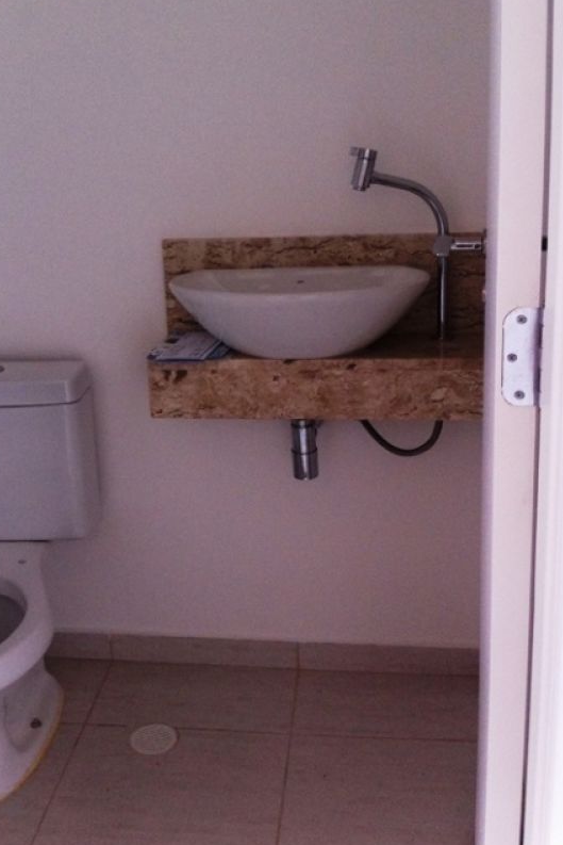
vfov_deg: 44.4
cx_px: 220
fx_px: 1032
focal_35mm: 44
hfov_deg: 30.4
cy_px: 381
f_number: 2.8
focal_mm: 3.85
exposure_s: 1/15
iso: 160
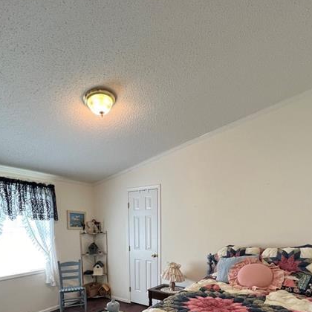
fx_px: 214
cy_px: 251
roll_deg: +0.0
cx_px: 151
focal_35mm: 21
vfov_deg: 65.4
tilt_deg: -7.0
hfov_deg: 72.1
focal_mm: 1.57
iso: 160
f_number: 1.8
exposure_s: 1/60
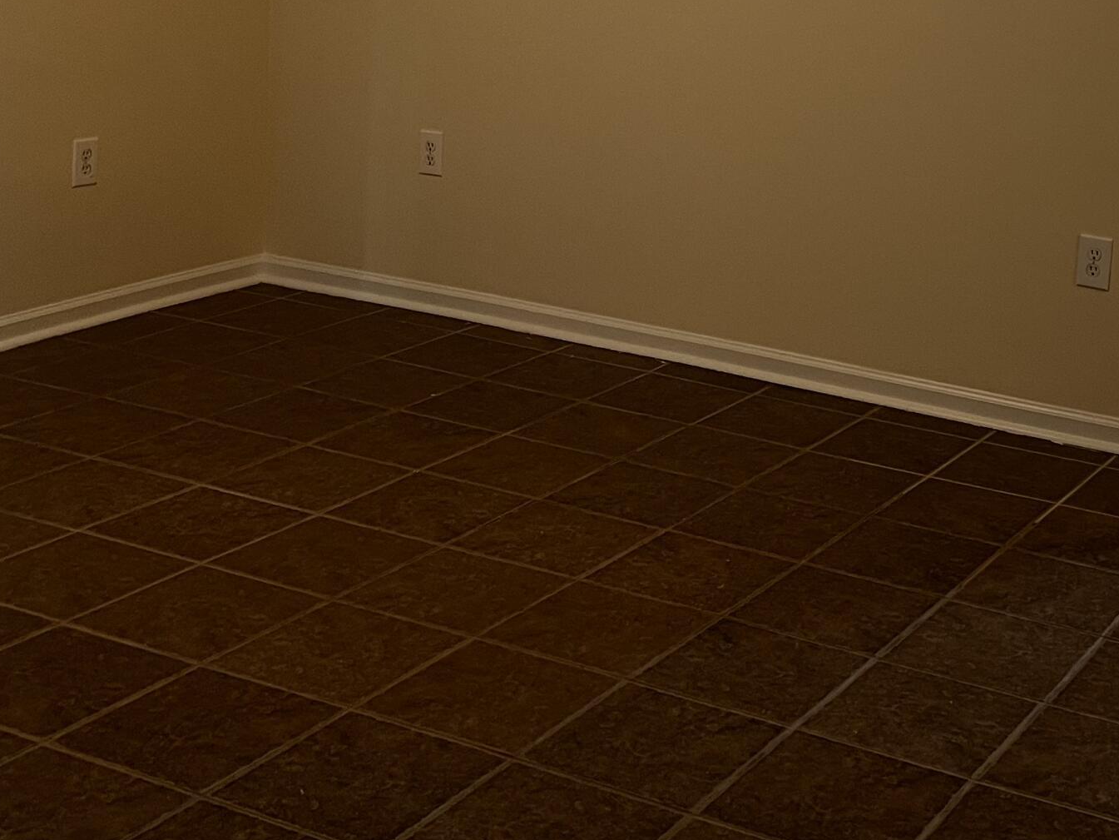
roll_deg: -4.3
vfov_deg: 24.2
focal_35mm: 58
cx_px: 862
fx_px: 1875
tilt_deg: -5.5
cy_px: 21
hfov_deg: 32.5
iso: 160
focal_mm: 5.1
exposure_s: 1/60
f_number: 1.6
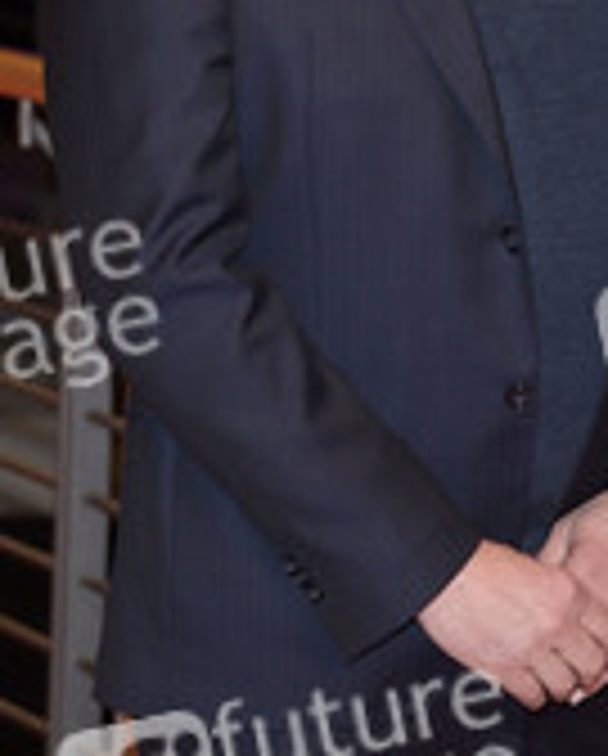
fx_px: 5249
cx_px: 419
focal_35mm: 234
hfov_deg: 6.6
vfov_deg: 8.2
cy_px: 104
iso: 1600
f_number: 5.6
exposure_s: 1/250
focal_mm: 105
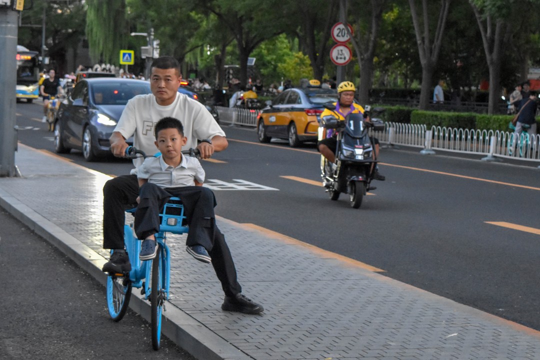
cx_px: 270
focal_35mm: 69
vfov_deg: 19.7
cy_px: 180
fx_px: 1035
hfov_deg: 29.2
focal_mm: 46
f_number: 5
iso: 3200
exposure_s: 1/250
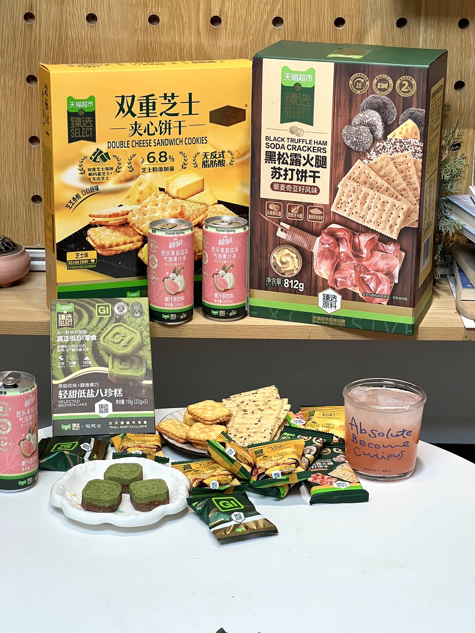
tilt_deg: -17.9
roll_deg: -0.8
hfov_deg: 19.1
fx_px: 1409
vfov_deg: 25.3
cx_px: 238
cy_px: 316
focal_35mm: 77
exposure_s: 1/99
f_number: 2.8
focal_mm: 9
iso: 160
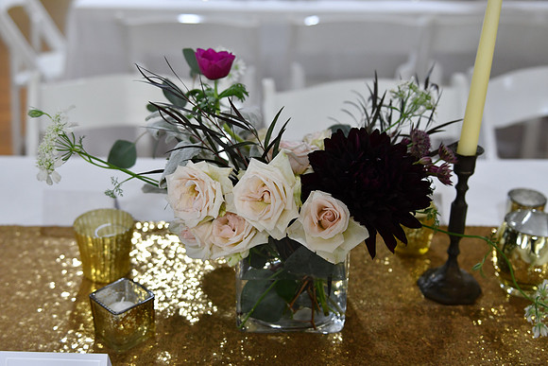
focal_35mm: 46
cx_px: 274
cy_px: 183
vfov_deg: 29.0
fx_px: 708
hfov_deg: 42.3
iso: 1000
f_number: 2.8
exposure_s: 1/400
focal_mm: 31
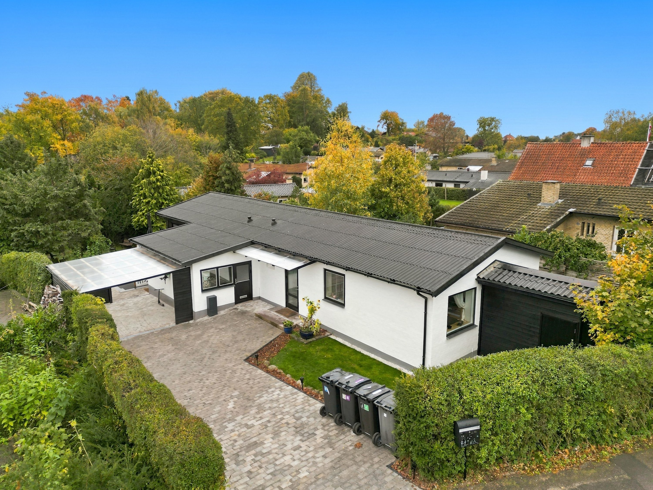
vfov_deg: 56.8
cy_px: 245
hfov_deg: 71.6
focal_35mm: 24
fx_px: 453
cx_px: 326
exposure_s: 1/160
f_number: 1.7
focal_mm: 6.7
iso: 100
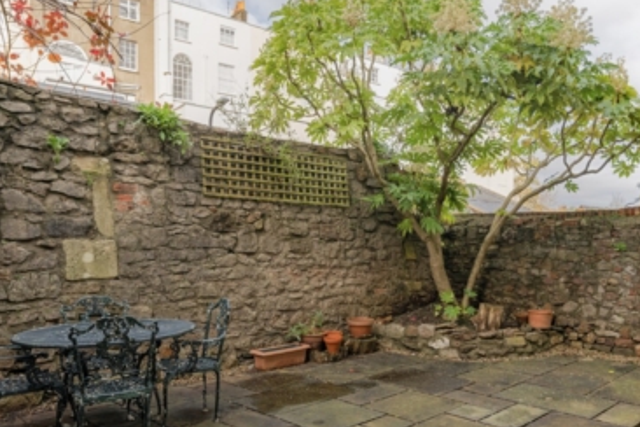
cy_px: 256
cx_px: 425
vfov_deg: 43.4
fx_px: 533
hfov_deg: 60.5
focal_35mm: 30
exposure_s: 1/160
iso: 320
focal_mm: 18
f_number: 4.5
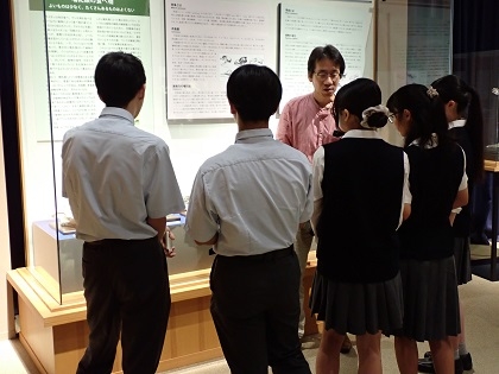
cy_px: 187
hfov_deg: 42.9
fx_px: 634
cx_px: 250
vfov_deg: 32.9
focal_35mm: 44
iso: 640
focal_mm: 7.84
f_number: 2.9
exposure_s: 1/40
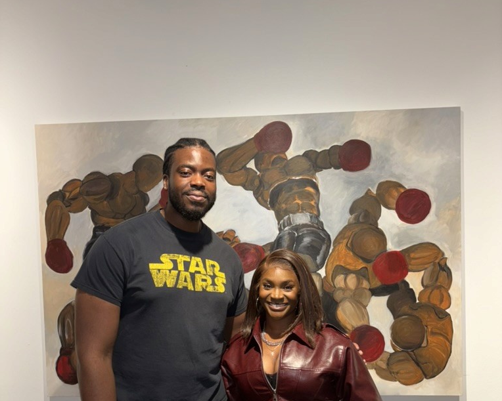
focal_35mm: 34
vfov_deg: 43.0
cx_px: 250
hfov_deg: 52.8
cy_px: 255
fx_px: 505
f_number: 1.6
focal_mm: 5.96
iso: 50
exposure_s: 1/16
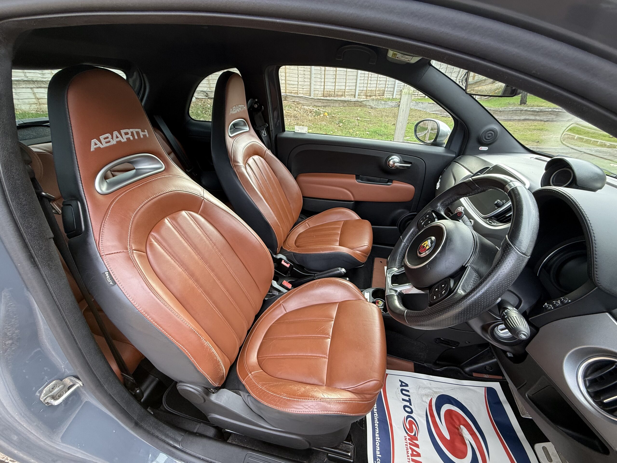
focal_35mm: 14
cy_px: 232
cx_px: 308
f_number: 2.2
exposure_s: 1/99
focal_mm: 2.22
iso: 125
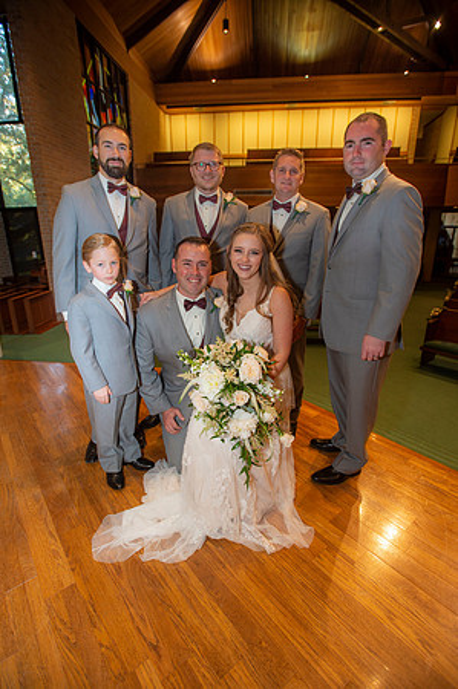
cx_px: 229
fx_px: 363
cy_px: 344
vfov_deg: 87.0
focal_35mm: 19
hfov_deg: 64.4
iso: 800
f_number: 3.5
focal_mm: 19
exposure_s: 1/160
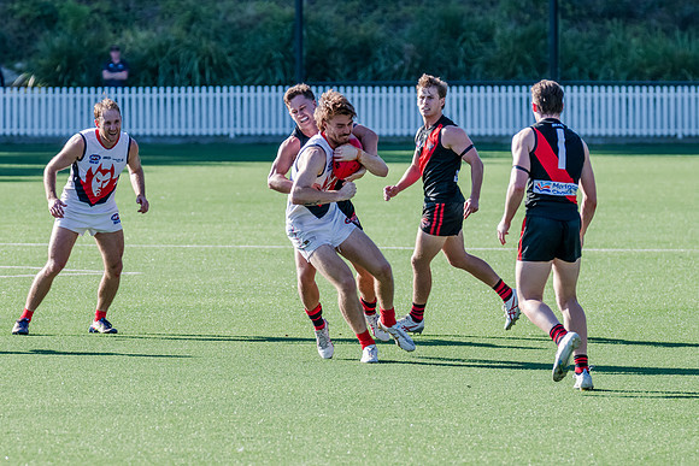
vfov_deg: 3.9
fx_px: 6789
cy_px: 197
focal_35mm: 350
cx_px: 358
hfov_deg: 5.9
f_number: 6.3
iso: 800
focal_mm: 250
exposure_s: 1/1600
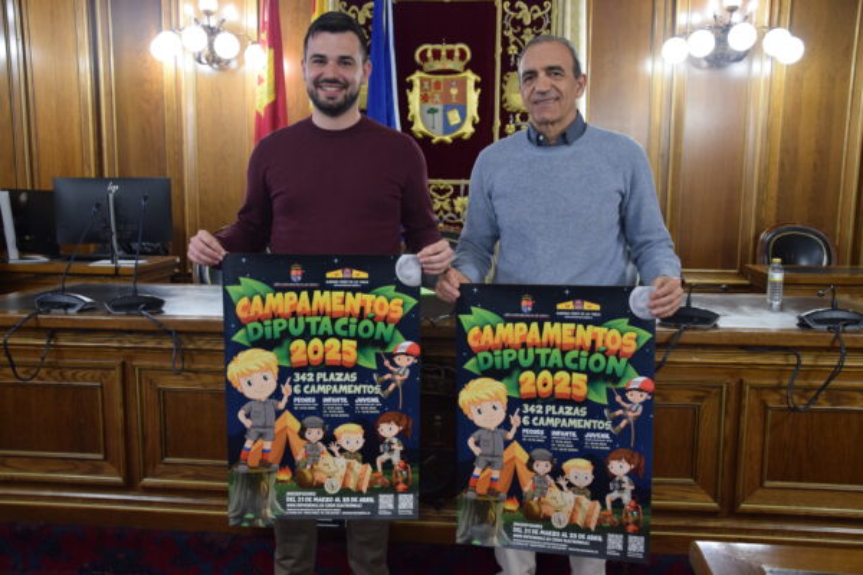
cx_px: 432
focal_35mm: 33
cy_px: 288
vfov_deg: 40.0
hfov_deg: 57.2
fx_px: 791
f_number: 3.8
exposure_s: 1/60
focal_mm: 22
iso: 1250
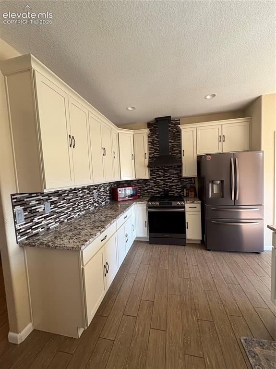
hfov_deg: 85.6
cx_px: 138
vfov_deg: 102.1
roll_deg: +3.1
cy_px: 184
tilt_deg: -3.0
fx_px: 149
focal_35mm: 14
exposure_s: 1/60
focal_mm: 2.22
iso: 125
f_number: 2.2
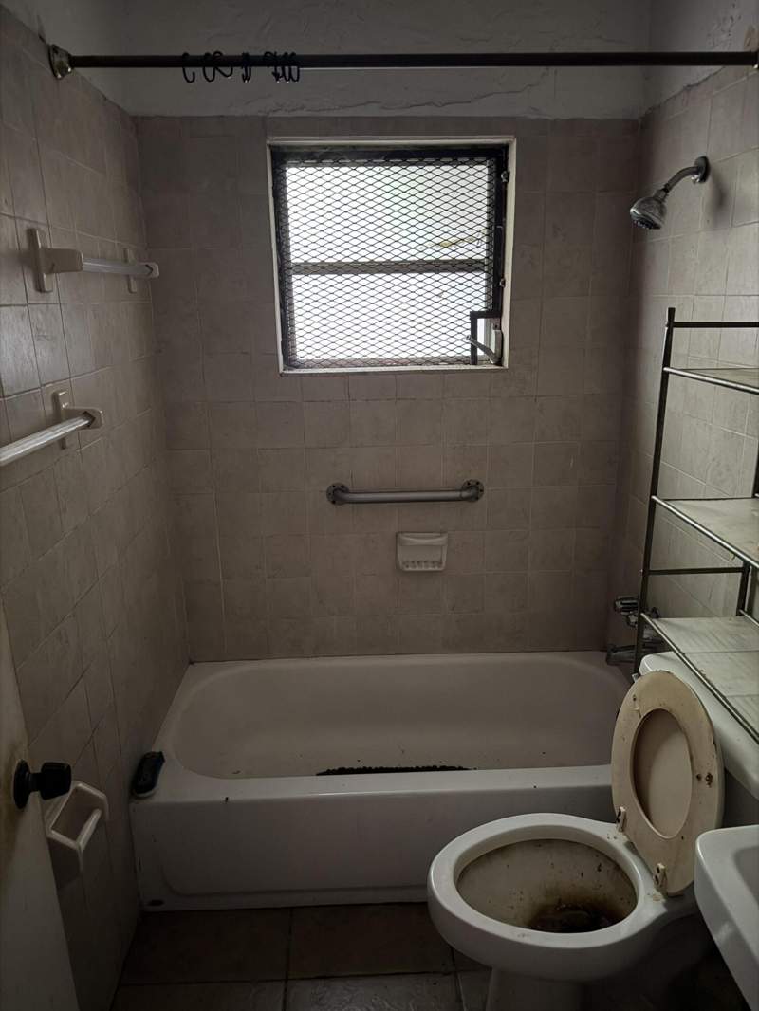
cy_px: 506
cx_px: 380
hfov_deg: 56.8
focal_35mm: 24
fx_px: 701
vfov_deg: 71.6
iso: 1250
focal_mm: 6.76
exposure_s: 1/9
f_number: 1.78
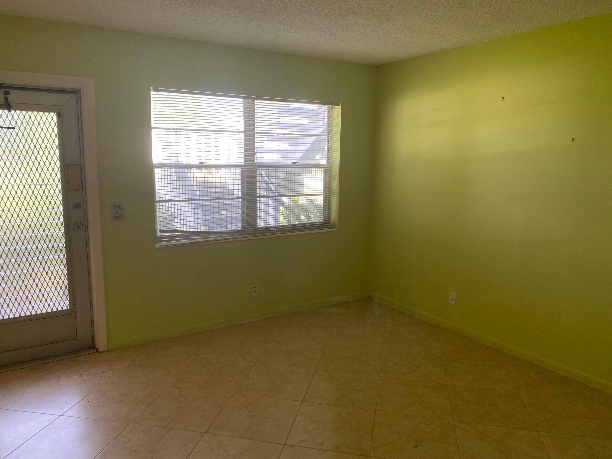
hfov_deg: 67.3
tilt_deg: -10.0
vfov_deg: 53.1
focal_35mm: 26
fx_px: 460
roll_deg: -0.6
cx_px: 306
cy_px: 230
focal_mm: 4.25
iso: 125
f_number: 1.8
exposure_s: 1/120
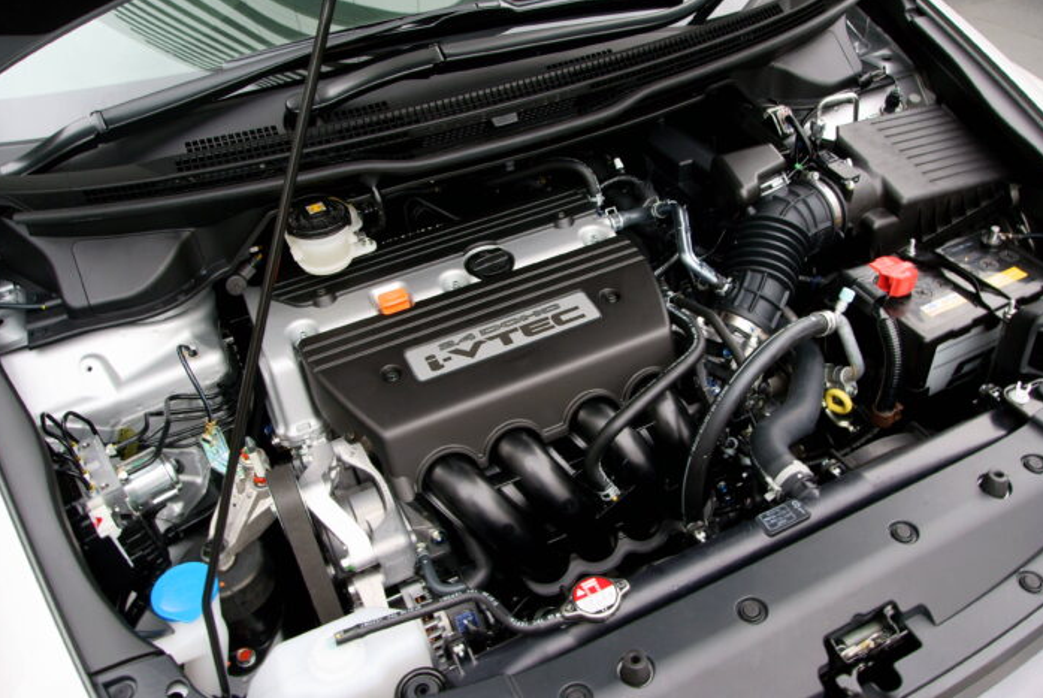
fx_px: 841
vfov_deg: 45.0
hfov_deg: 63.6
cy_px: 332
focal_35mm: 29
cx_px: 545
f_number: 8
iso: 250
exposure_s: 1/30
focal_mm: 18
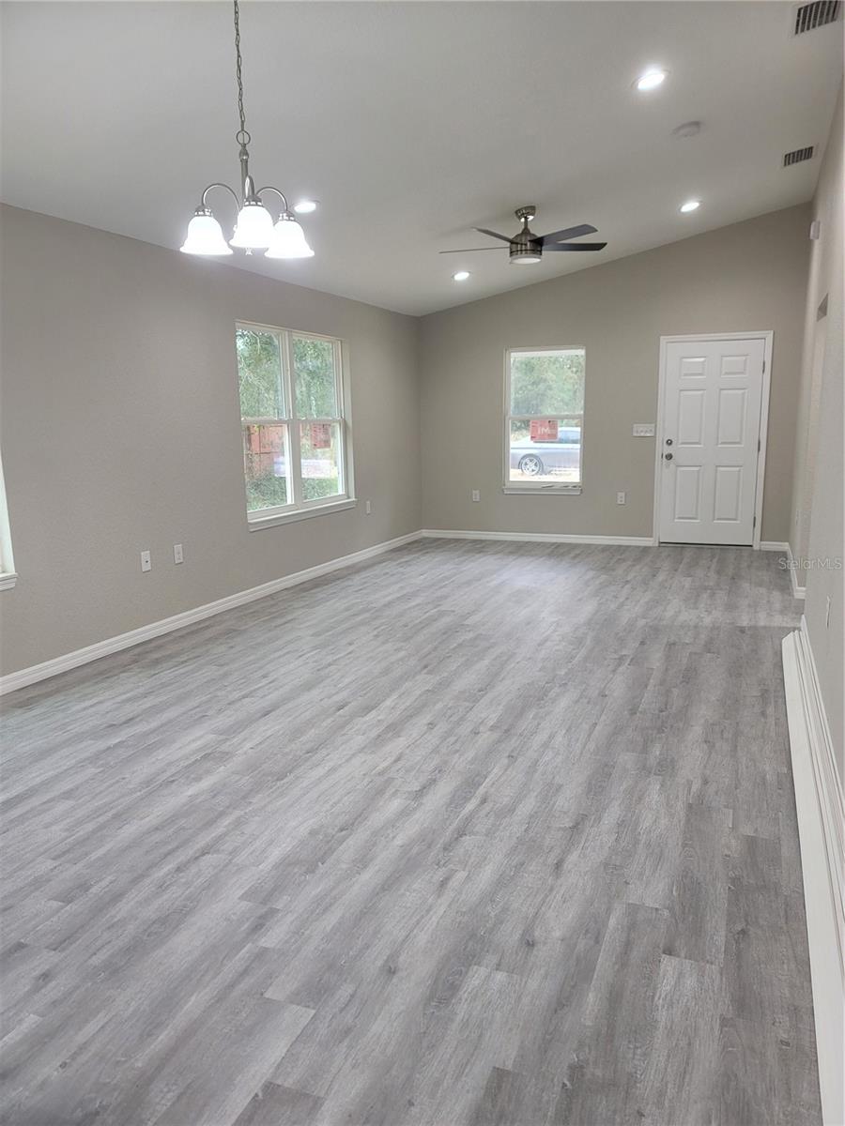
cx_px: 422
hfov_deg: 54.9
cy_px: 563
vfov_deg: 69.4
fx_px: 814
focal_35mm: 25
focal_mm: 7
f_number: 1.8
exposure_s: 1/120
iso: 200
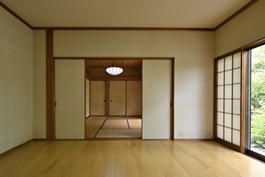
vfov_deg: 64.5
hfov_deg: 86.7
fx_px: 140
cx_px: 121
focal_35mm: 19
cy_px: 98
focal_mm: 15
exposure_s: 1/13
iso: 64
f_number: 8
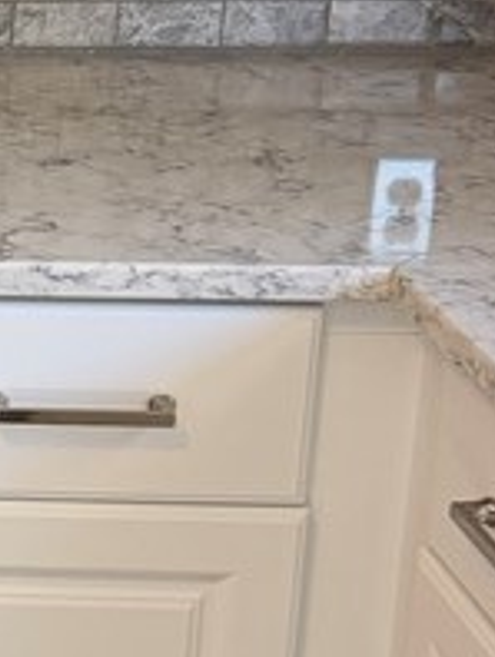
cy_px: 80
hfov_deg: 10.3
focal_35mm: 124
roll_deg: +1.1
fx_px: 2359
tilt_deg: -16.1
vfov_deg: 15.7
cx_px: -704
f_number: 1.78
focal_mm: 6.76
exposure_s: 1/120
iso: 160
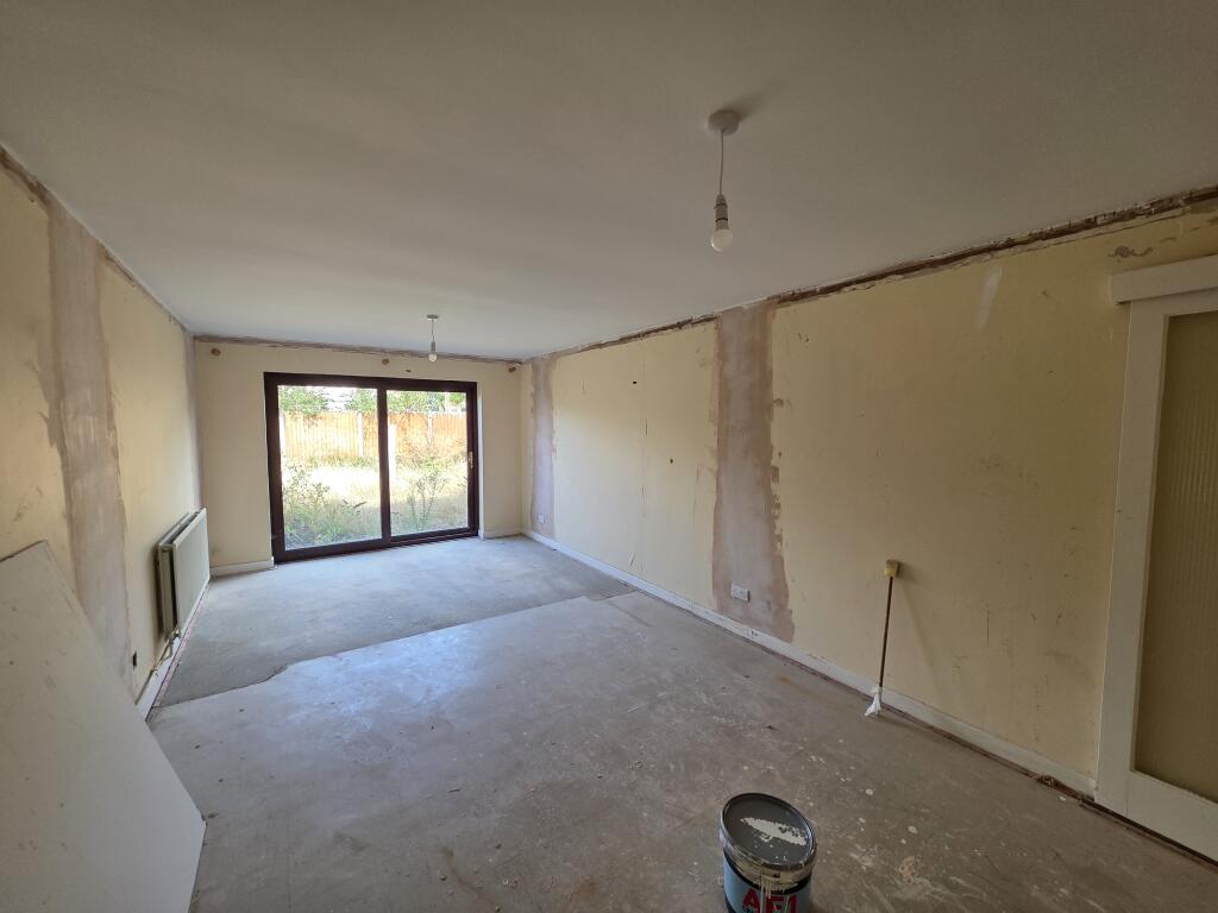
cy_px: 456
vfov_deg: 89.9
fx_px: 457
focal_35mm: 13
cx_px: 609
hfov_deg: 106.2
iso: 80
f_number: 1.9
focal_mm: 2.2
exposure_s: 1/100
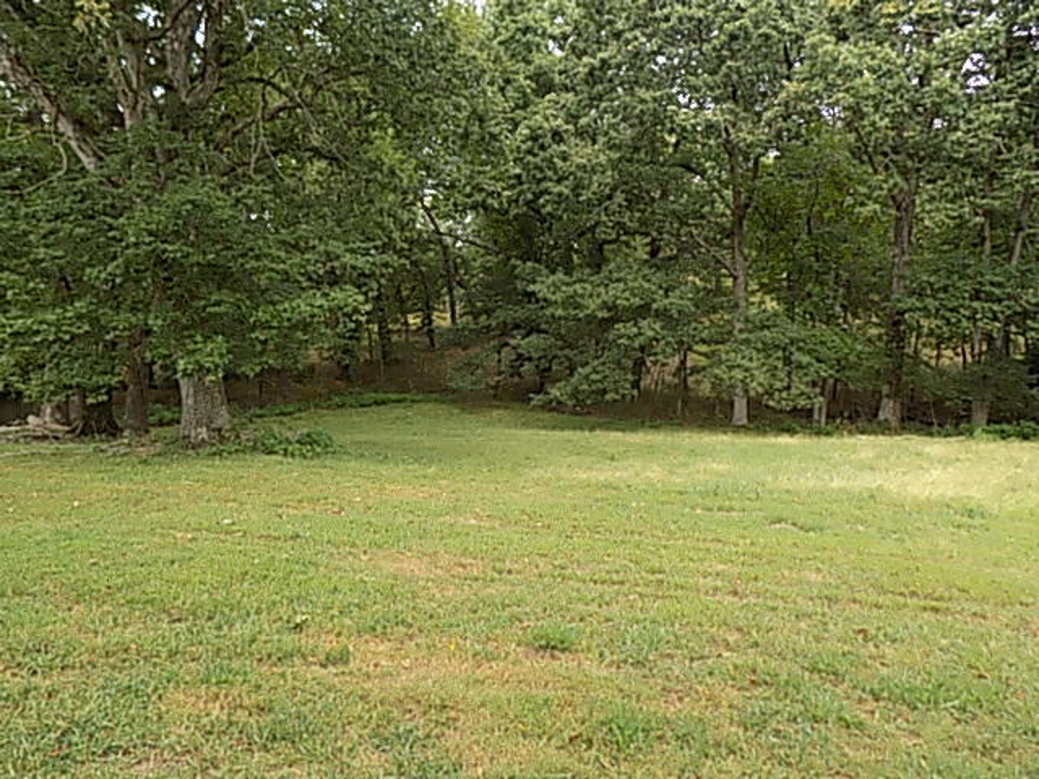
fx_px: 720
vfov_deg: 56.8
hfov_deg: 71.6
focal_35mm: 24
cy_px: 390
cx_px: 520
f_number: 3.1
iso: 80
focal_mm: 4.3
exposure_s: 1/125
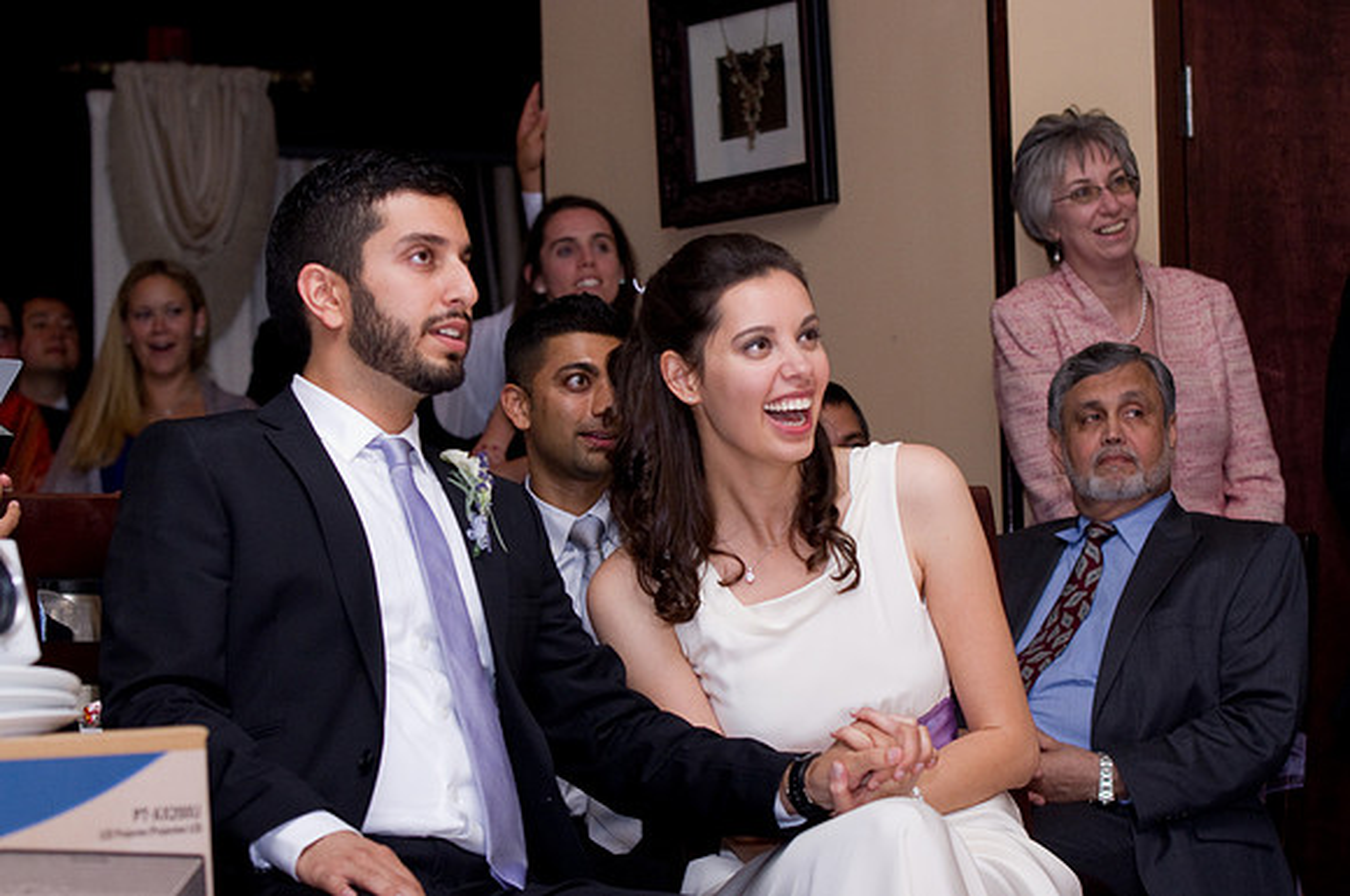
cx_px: 675
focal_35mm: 124
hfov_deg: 16.5
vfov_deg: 11.0
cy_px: 448
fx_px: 4643
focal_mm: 82.5
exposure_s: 1/180
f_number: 5
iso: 800
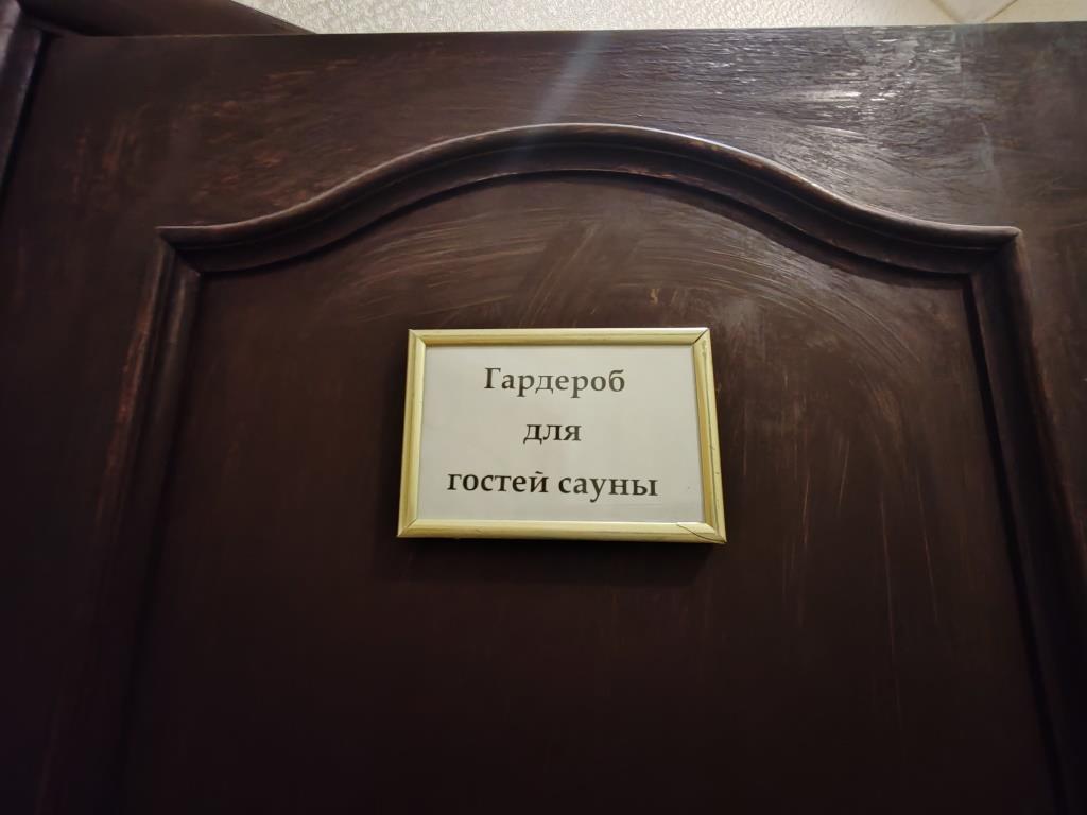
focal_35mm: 16
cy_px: 408
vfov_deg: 78.1
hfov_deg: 94.5
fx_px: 502
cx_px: 544
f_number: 2.2
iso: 1250
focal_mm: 1.96
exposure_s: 1/20
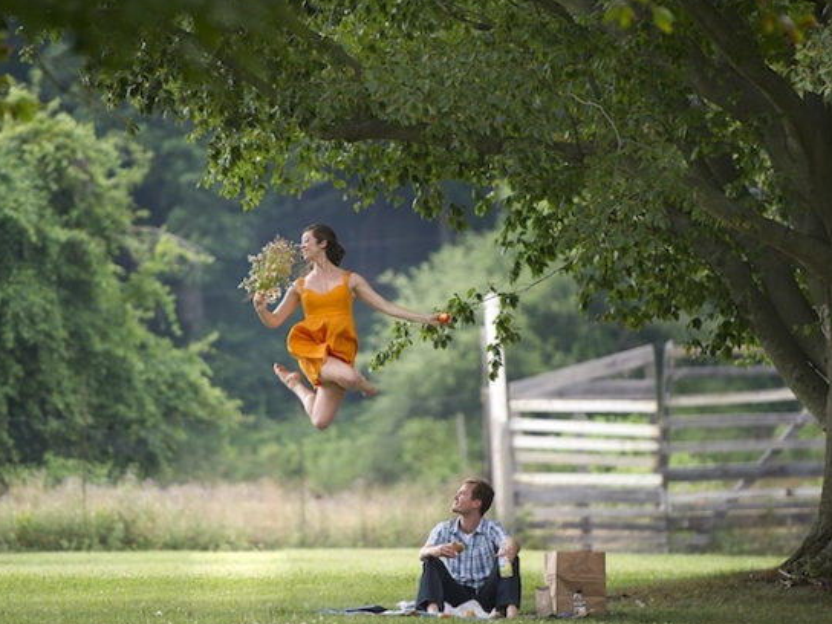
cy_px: 307
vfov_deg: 6.4
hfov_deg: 8.5
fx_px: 5600
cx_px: 349
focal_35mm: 233
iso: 200
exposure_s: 1/400
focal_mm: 200
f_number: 2.8
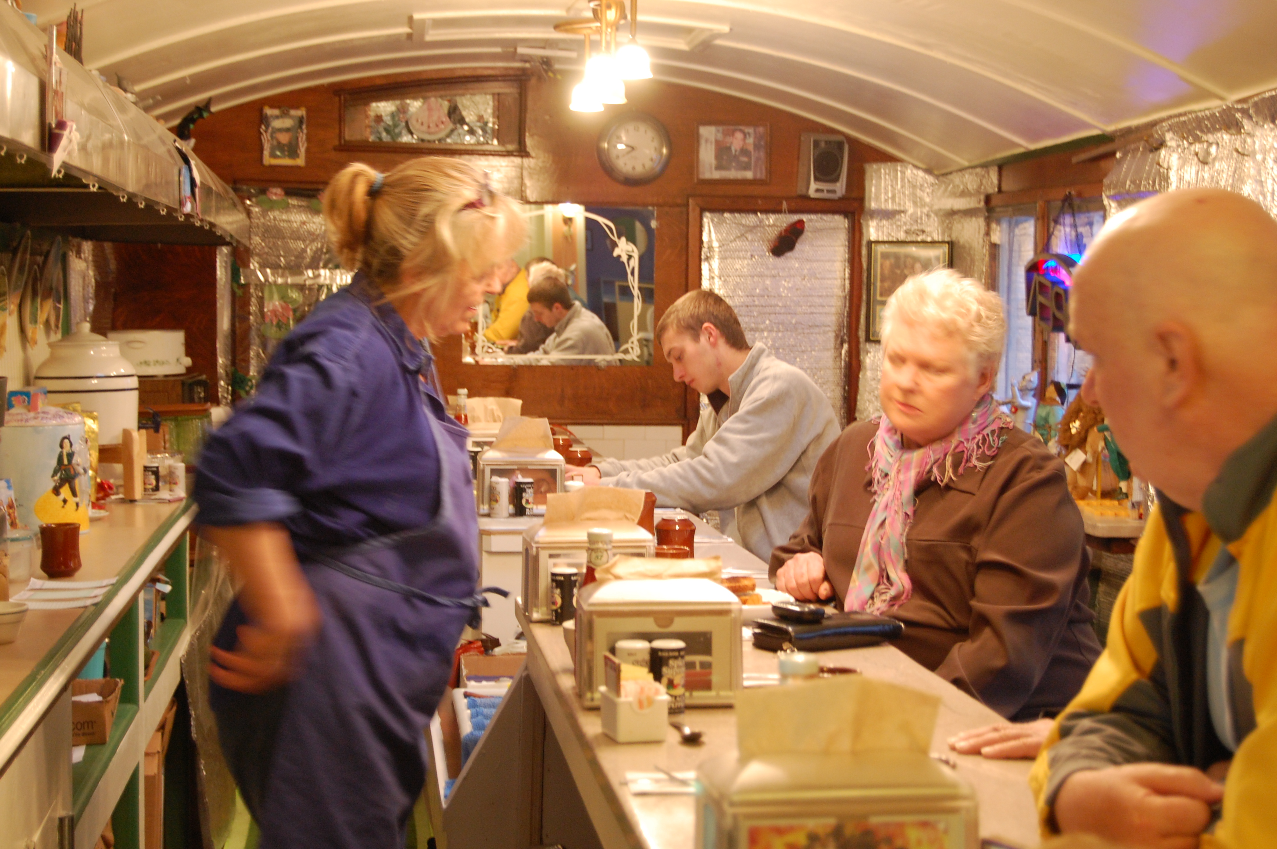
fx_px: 2197
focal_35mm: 62
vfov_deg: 21.9
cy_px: 433
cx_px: 630
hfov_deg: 32.4
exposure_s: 1/10
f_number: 5
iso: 800
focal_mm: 40
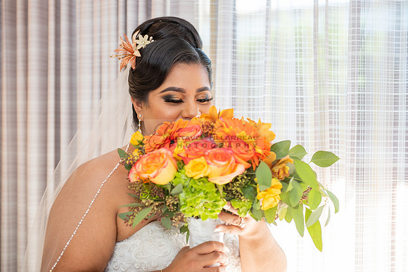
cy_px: 136
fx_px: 793
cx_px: 204
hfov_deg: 28.8
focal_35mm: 70
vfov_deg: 19.5
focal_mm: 70
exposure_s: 1/160
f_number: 3.5
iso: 400
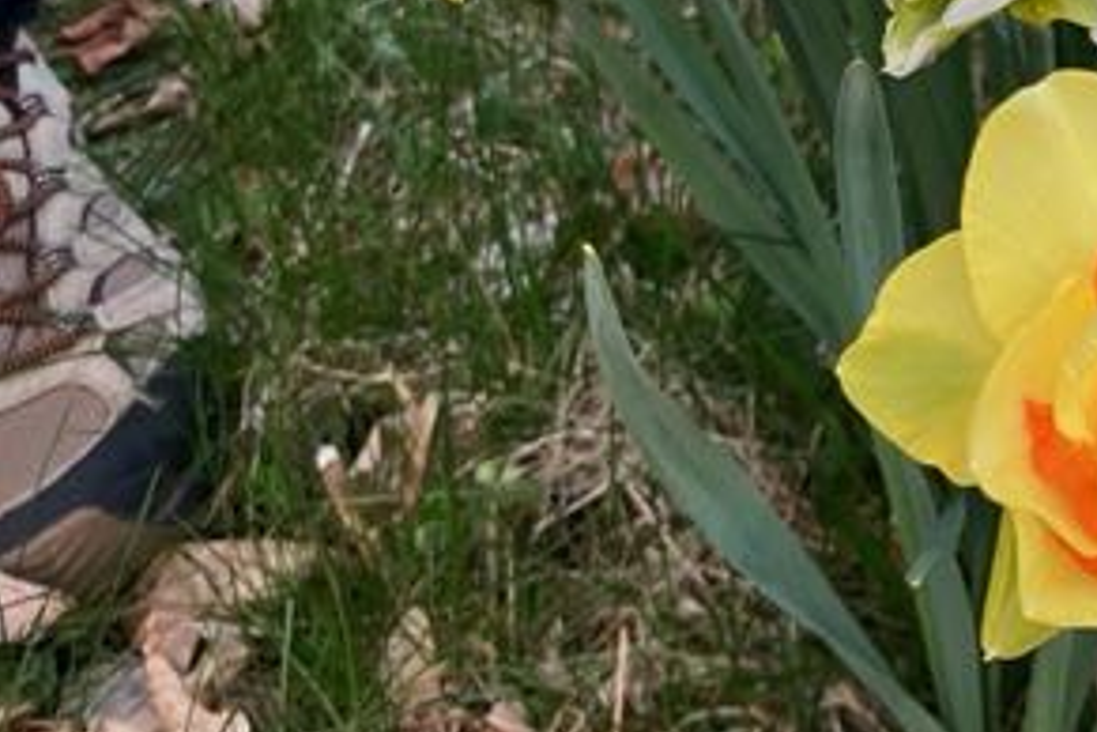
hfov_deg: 31.2
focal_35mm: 60
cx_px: 1067
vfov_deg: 21.7
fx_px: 1828
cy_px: -19
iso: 80
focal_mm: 3.99
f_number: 1.8
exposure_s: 1/75
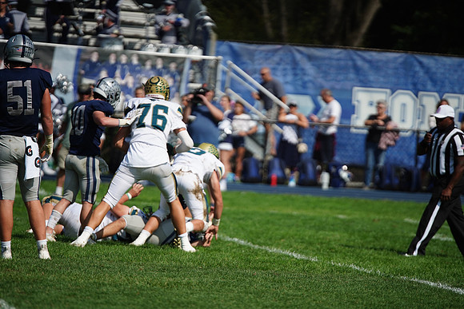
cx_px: 232
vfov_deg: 4.6
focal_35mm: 300
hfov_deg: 6.9
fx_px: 3867
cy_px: 154
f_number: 2.8
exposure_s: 1/8000
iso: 400
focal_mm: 300
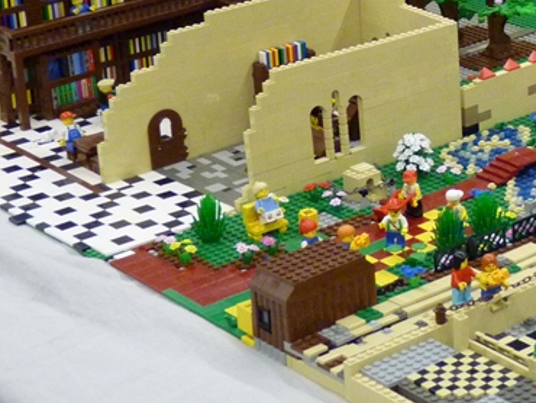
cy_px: -23
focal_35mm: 119
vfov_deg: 12.3
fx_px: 1844
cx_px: 694
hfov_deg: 15.7
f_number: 3
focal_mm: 7.6
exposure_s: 1/25
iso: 400
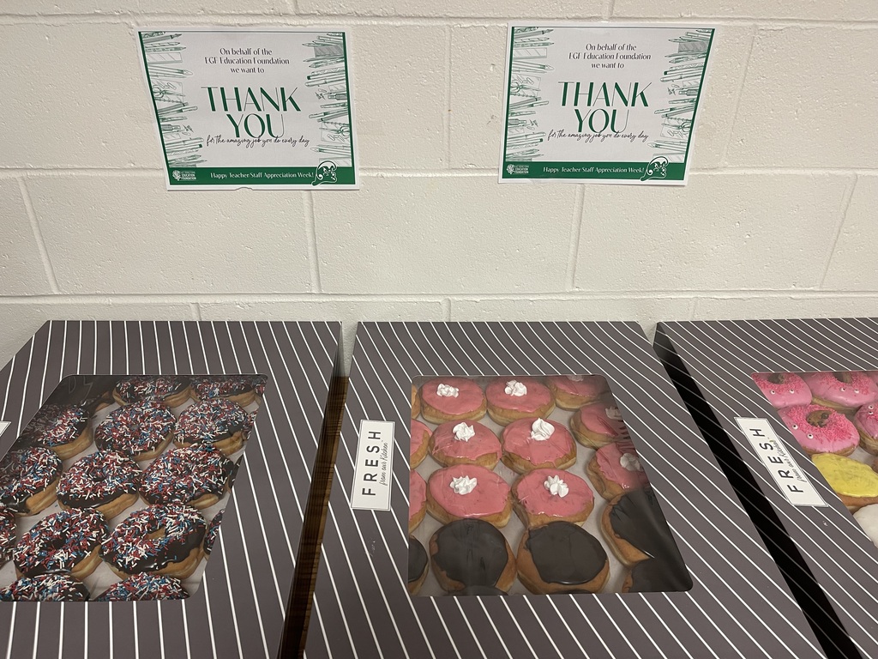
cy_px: 330
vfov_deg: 54.9
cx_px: 439
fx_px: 634
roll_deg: +0.1
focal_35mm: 25
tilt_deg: -31.0
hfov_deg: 69.4
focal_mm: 5.1
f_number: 1.6
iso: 125
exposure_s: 1/60
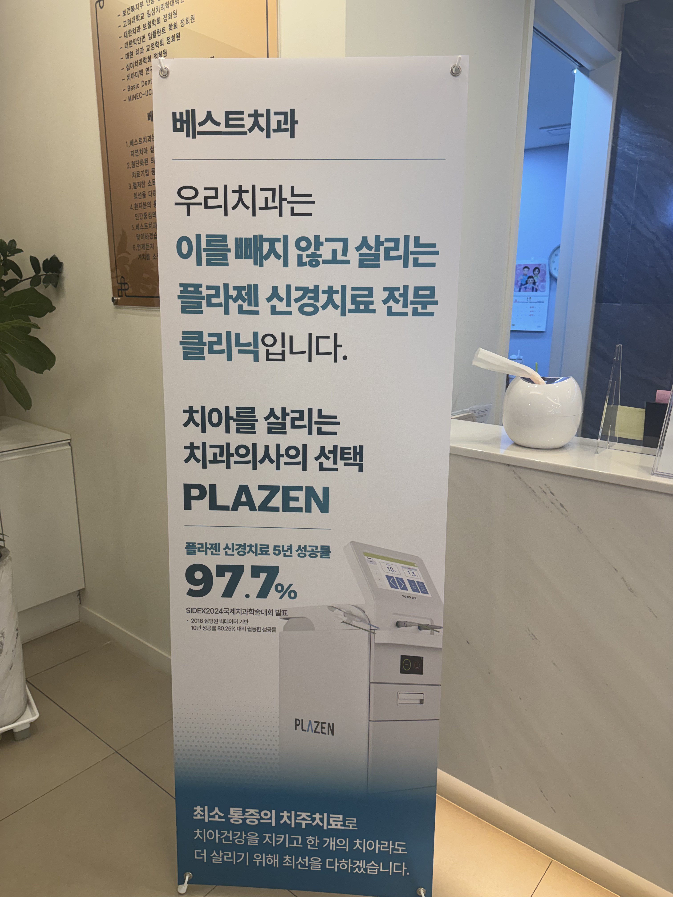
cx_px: 336
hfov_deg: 56.8
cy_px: 448
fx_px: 622
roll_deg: +0.3
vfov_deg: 71.6
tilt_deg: -13.9
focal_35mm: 24
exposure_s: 1/120
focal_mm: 6.76
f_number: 1.78
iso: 125
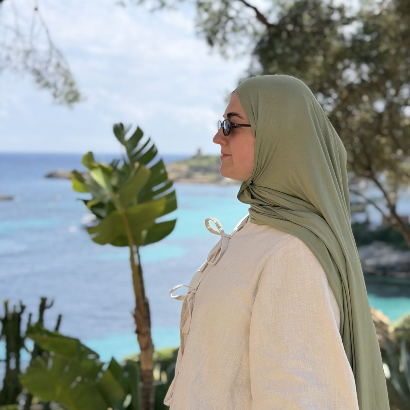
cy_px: 233
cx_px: 220
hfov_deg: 26.1
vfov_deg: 26.1
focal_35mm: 66
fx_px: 884
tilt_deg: -4.7
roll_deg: -1.1
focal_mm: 6.76
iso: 80
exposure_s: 1/3226
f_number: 1.78
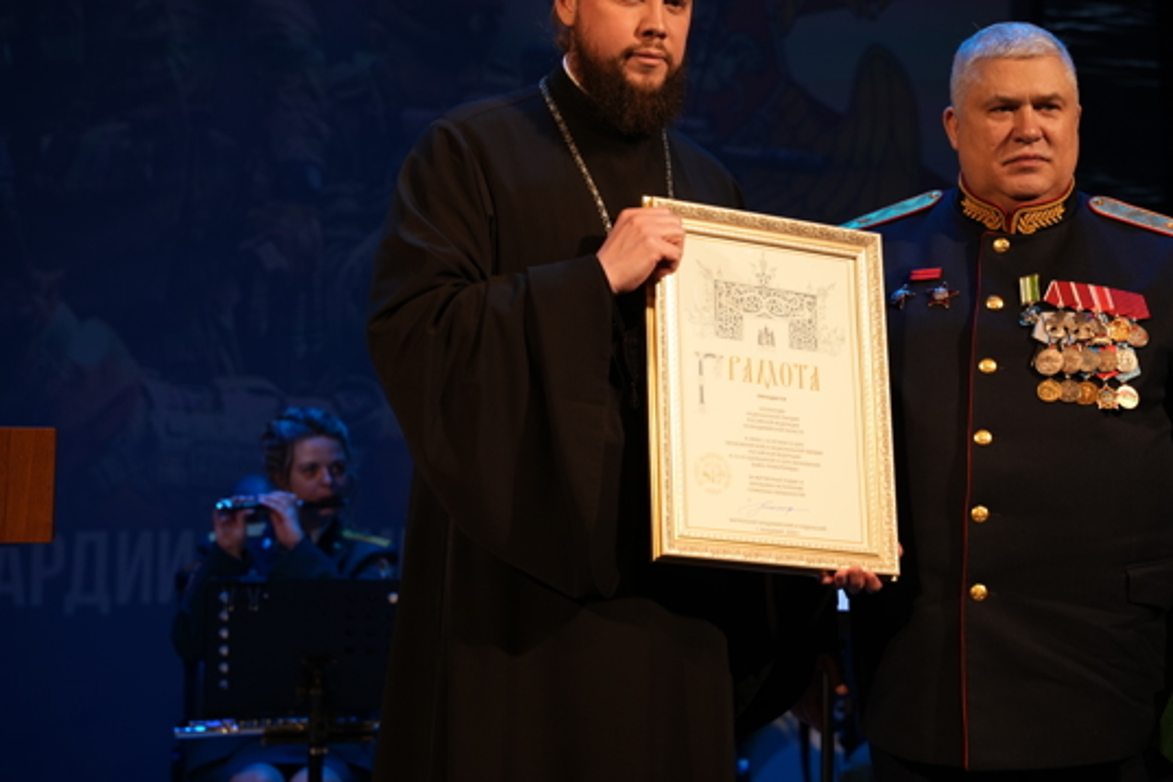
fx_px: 2885
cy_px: 343
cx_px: 817
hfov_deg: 22.8
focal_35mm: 89
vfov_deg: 15.4
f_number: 3.2
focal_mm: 63.4
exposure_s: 1/125
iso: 200
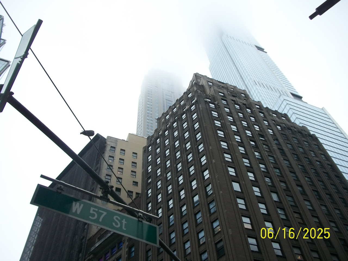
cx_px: 174
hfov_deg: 56.8
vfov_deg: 44.2
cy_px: 130
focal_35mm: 32
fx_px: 322
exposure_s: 1/250
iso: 80
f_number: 2.9
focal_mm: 5.7
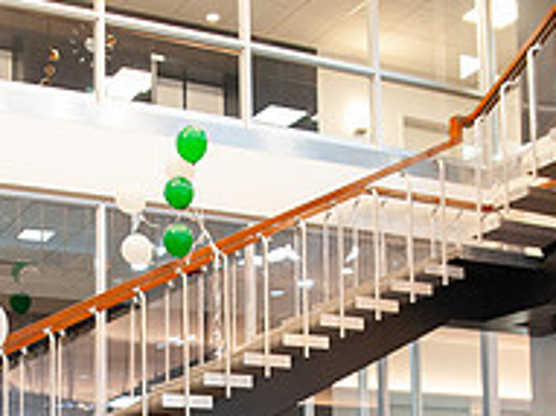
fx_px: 1124
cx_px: 180
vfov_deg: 19.6
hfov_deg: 27.6
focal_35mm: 70
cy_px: 512
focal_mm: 24
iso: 1250
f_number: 3.2
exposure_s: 1/160
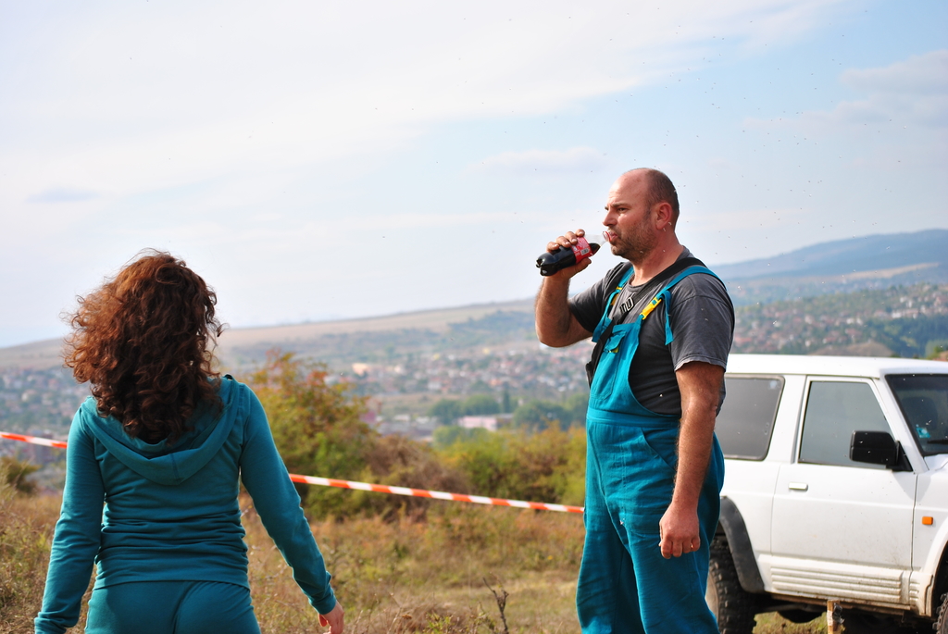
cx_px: 474
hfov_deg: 21.9
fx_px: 2451
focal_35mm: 93
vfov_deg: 14.7
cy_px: 317
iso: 100
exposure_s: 1/400
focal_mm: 62
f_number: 4.5
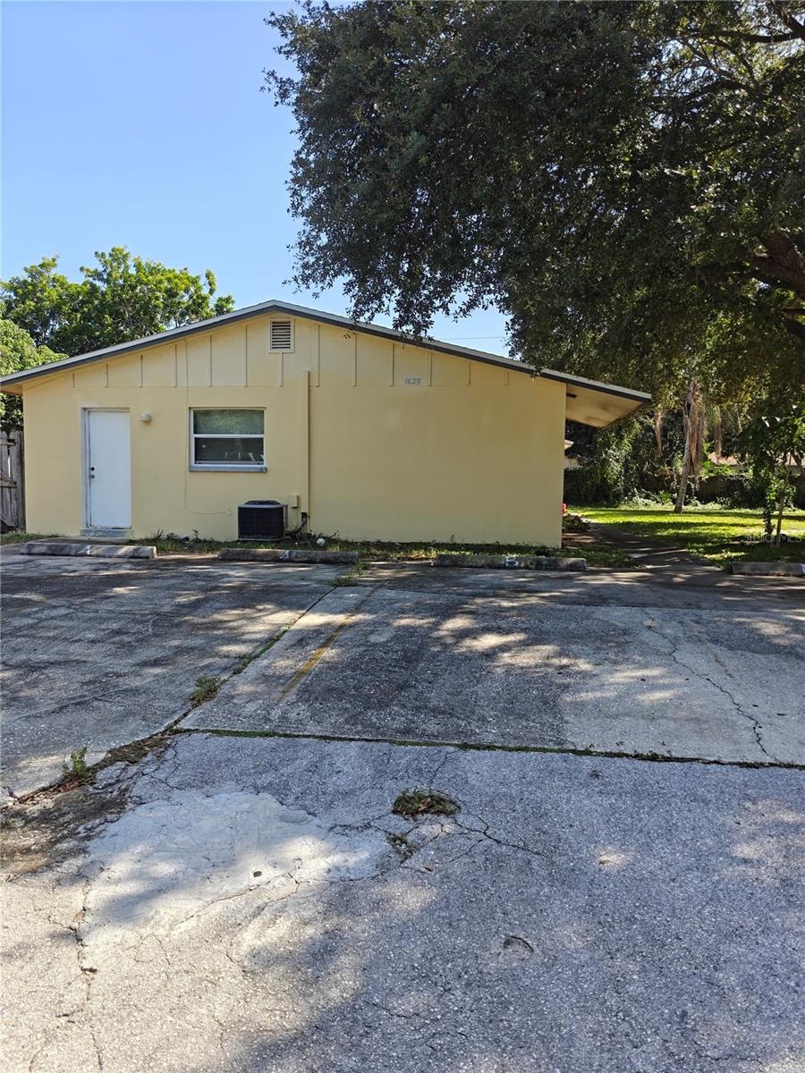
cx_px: 402
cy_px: 536
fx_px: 713
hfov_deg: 58.9
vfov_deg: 73.9
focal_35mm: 23
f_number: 1.6
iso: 64
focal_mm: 6.06
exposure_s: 1/617
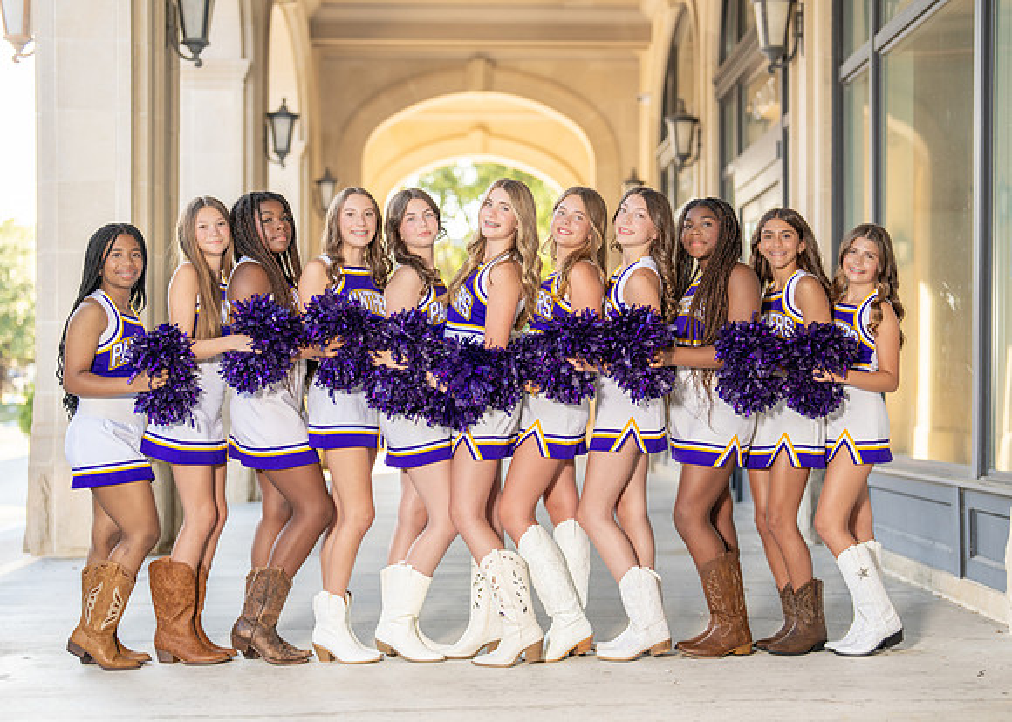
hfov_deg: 33.1
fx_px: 1699
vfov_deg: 24.0
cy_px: 395
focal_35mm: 59
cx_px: 547
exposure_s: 1/400
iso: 100
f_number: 1.6
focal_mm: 50
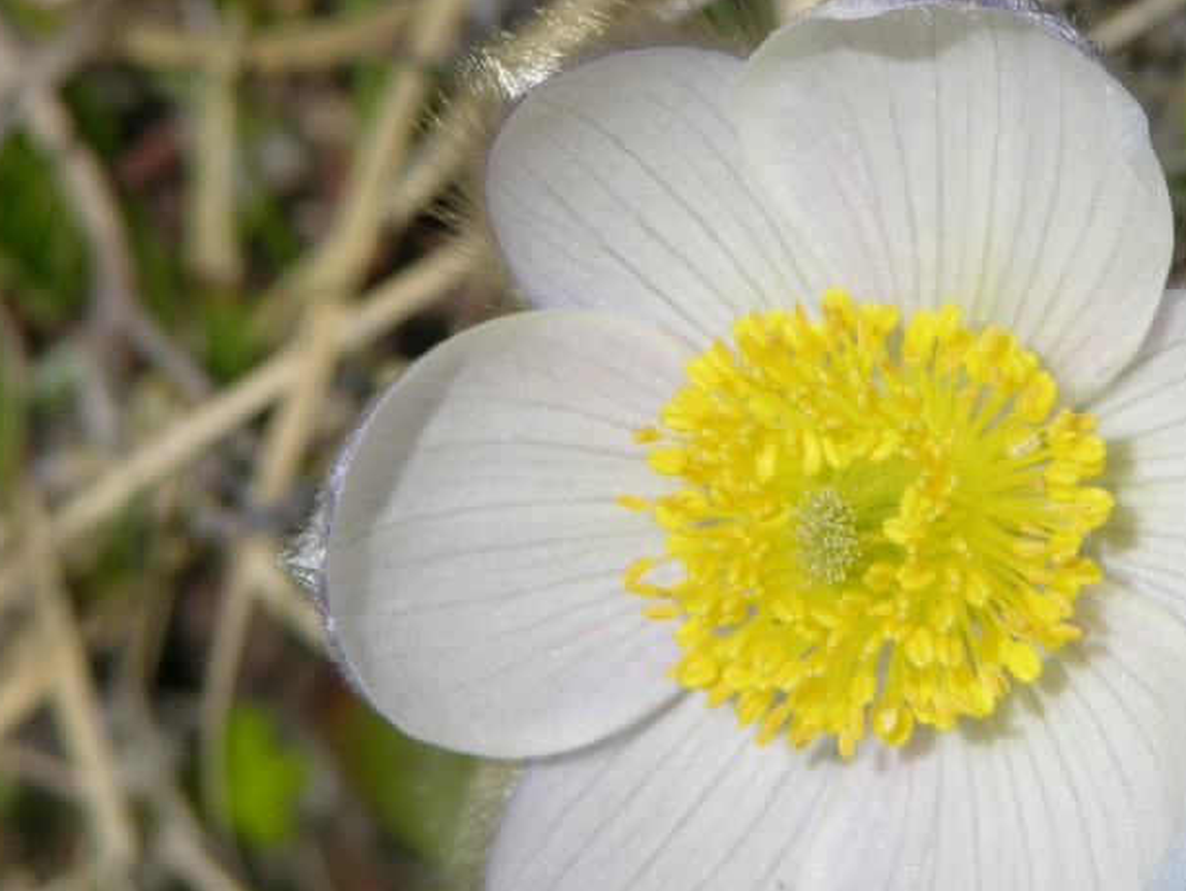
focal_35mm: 469
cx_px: 951
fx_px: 16078
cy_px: 491
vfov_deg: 3.2
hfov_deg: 4.2
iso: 50
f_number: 6.6
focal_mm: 71.2
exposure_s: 1/370
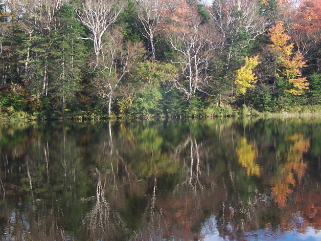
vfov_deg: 23.6
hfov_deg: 31.2
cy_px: 99
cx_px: 169
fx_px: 575
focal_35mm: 62
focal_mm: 6.3
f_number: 2.8
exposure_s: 1/250
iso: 80
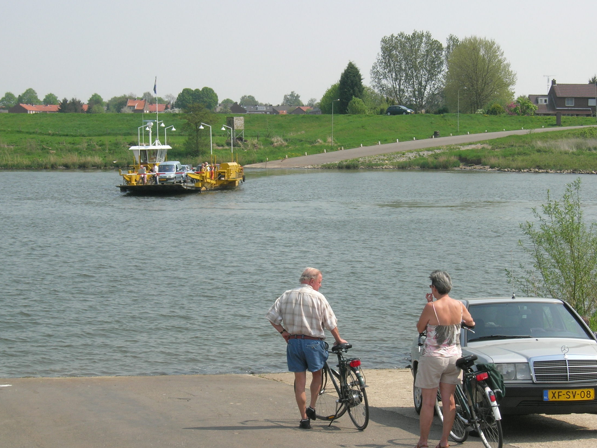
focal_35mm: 85
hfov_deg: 23.0
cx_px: 324
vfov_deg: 17.4
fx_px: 1466
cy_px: 242
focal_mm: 14.9
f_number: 6.3
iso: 64
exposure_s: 1/284
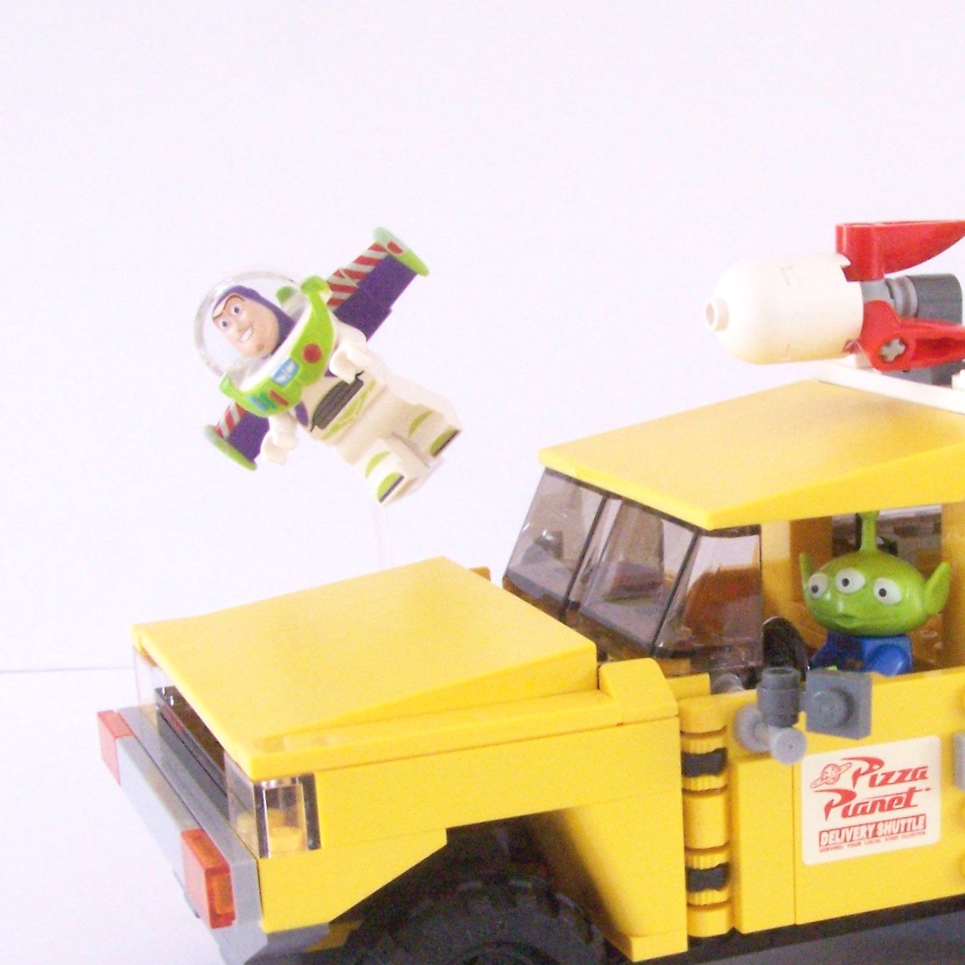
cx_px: 793
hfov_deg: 25.6
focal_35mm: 66
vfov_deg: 26.0
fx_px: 2082
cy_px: 595
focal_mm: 6.3
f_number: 8
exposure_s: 1/10
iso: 400
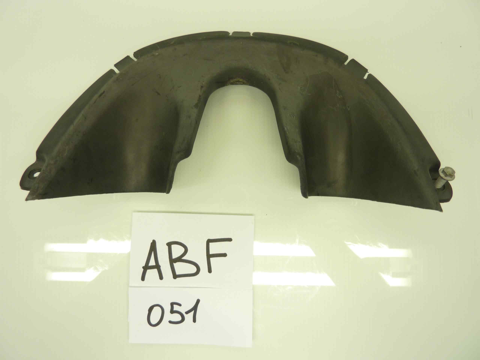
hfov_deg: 69.4
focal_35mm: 25
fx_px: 347
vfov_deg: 54.9
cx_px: 240
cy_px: 180
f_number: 3.3
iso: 80
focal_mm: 4.1
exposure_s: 1/25
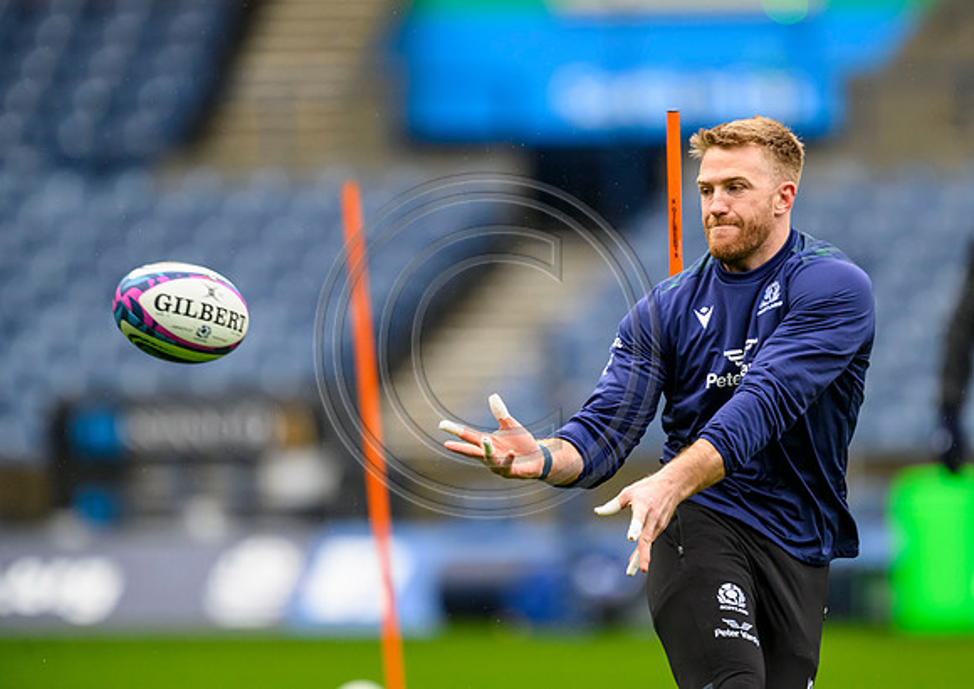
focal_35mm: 648
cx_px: 574
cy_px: 306
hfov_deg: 3.1
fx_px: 17850
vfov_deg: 2.2
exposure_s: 1/1250
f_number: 4
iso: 3200
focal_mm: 560
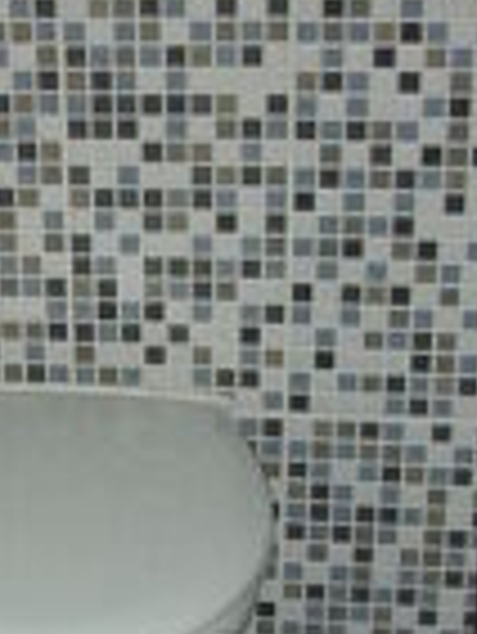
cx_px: -148
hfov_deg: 13.5
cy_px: 533
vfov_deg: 18.3
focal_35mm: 106
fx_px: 1945
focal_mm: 5.8
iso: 50
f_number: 2.8
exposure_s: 1/60
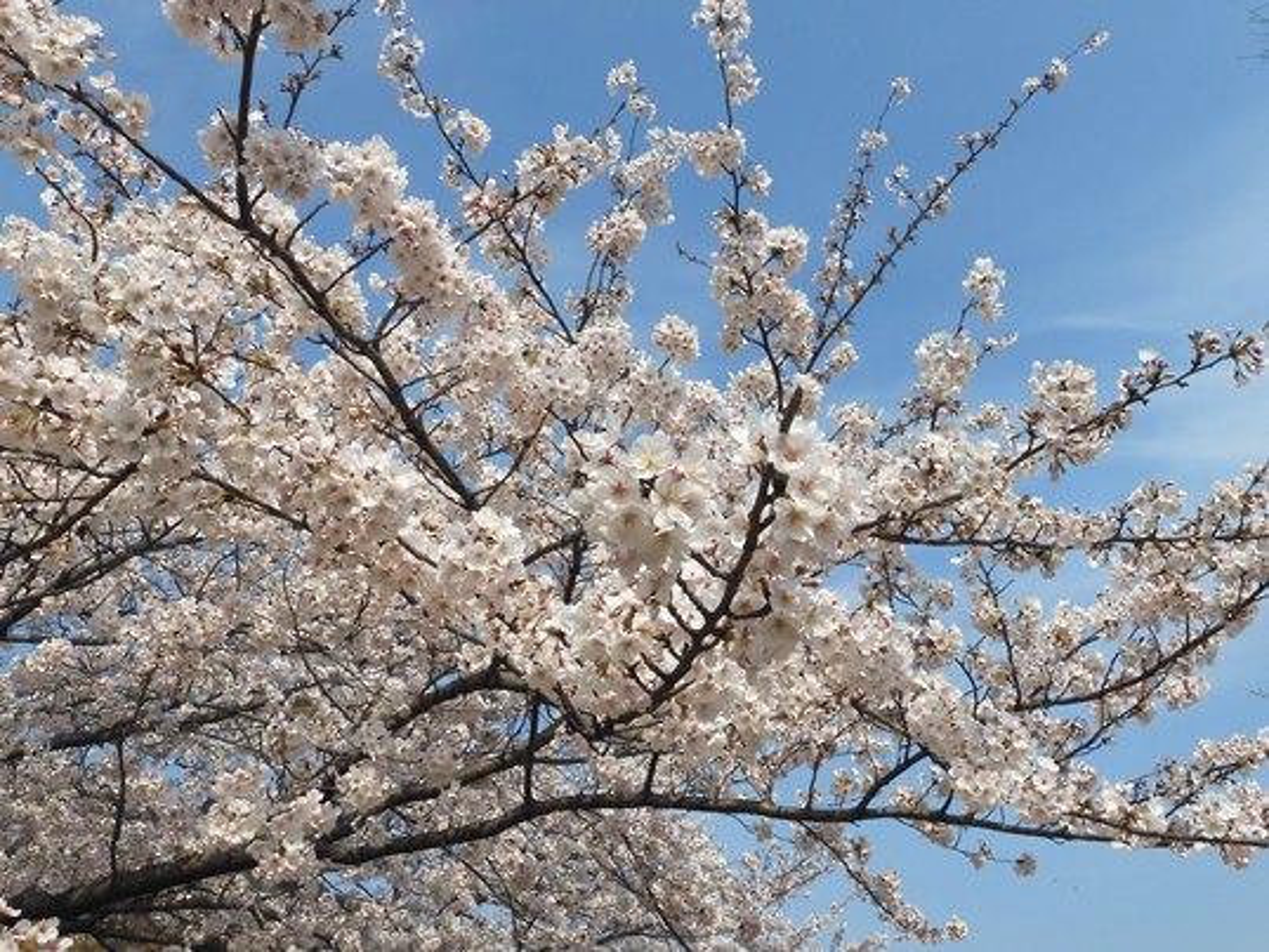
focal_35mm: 24
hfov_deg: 71.6
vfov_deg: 56.9
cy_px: 476
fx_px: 880
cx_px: 634
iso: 100
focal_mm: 4.3
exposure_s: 1/1600
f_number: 4
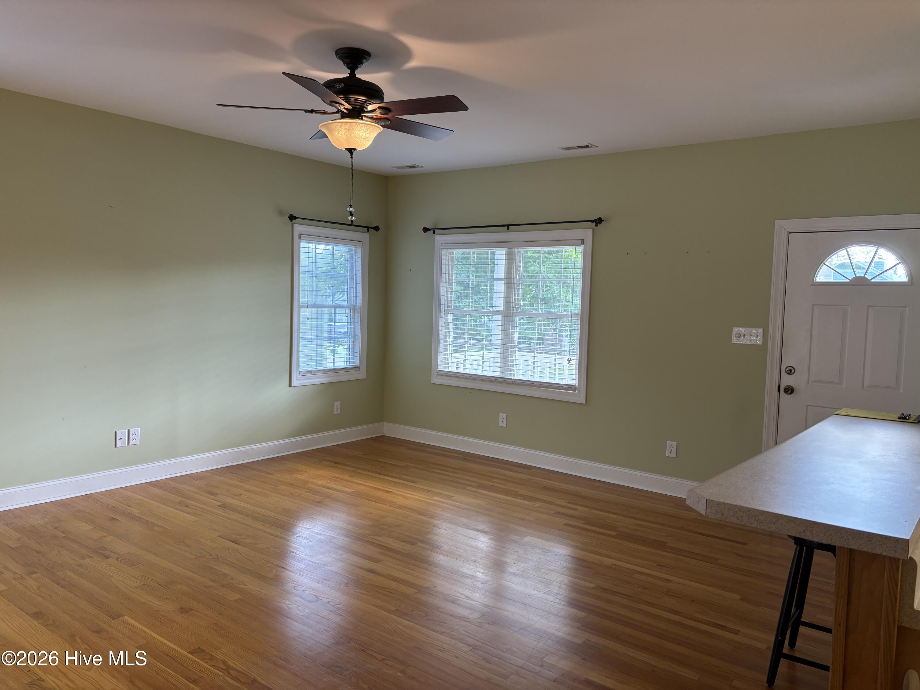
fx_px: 691
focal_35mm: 26
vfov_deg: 53.1
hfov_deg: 67.3
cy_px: 345
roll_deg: -1.8
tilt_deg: -2.8
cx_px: 460
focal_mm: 5.96
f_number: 1.6
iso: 100
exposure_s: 1/60
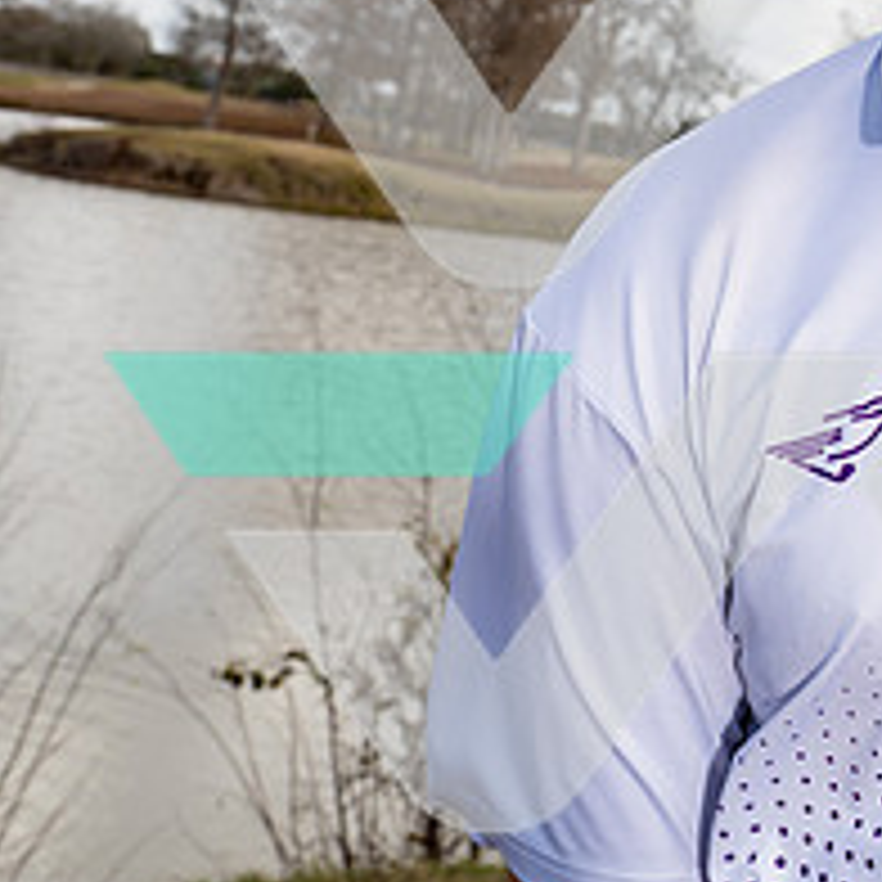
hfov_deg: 19.7
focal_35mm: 78
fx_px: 2248
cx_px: 1264
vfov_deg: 21.6
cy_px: 47
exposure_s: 1/250
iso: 100
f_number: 8
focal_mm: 31
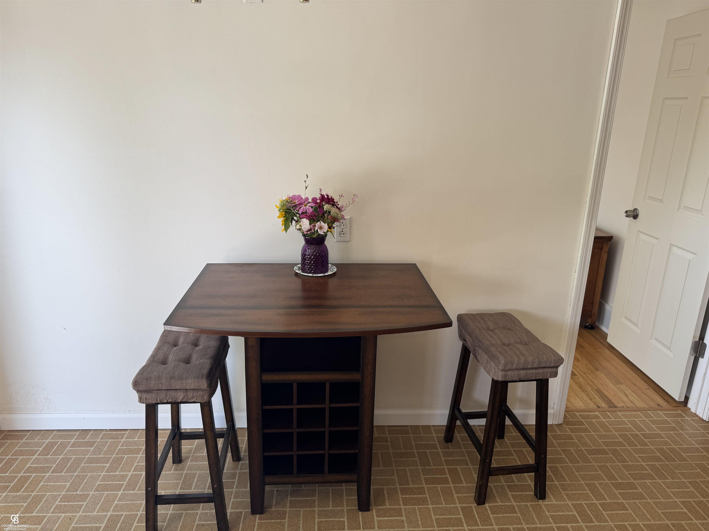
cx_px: 354
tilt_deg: -18.6
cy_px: 266
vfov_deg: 56.8
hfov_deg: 71.6
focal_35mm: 24
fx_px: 492
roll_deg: -1.4
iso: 64
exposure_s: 1/120
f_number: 1.78
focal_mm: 6.76
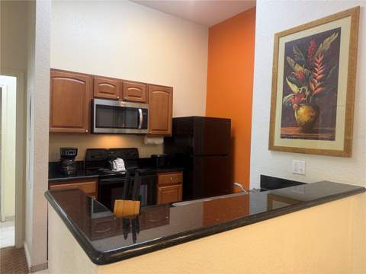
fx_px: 254
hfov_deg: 71.6
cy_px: 137
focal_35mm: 24
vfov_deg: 56.8
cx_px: 183
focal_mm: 6.76
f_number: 1.78
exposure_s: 1/60
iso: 200
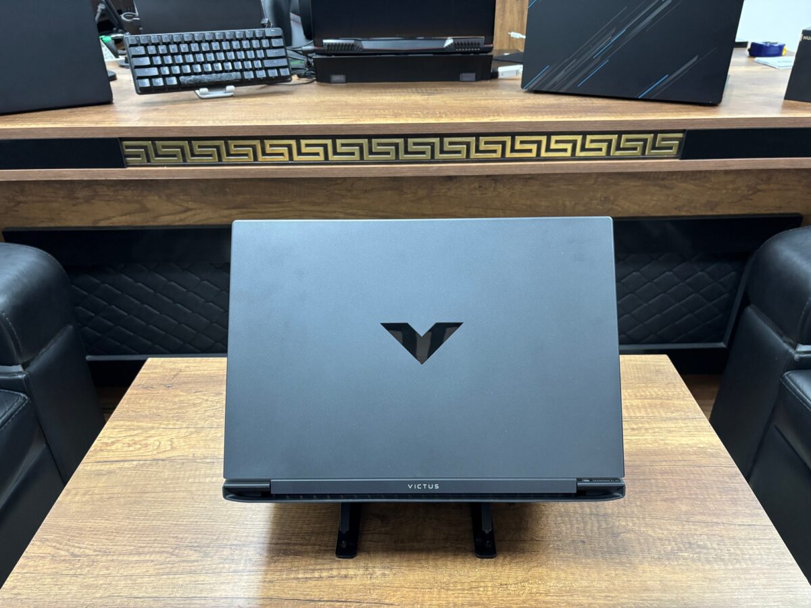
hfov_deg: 67.3
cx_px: 406
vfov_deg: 53.1
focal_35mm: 26
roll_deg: +1.1
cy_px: 304
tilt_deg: -30.0
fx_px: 609
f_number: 1.6
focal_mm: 5.96
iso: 400
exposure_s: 1/50
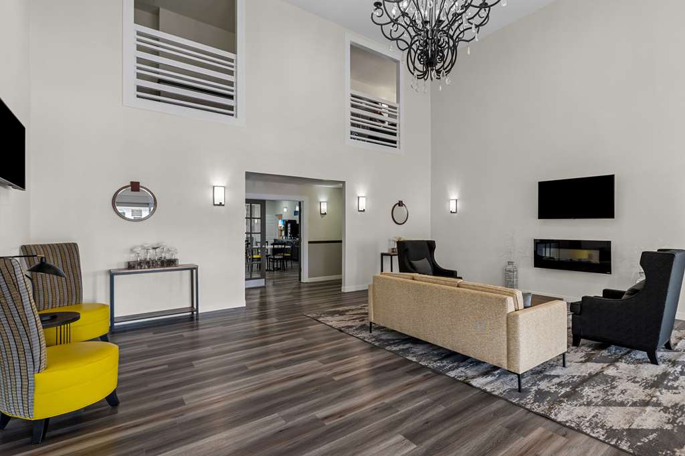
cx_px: 342
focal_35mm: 15
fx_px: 285
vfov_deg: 77.2
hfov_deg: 100.4
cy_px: 228
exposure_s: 1/4
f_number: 8
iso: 400
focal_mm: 15
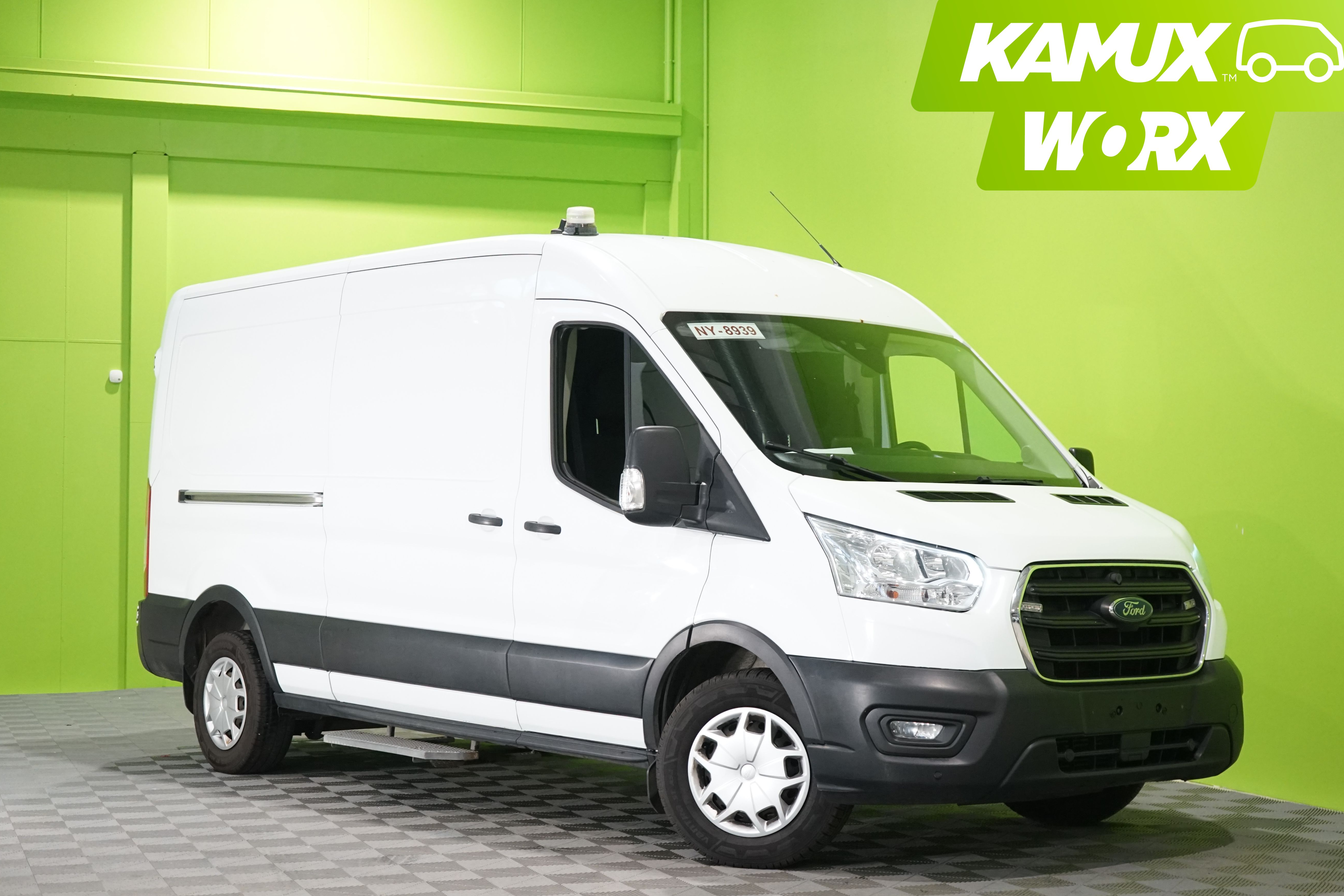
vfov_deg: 25.1
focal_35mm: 54
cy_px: 453
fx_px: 2016
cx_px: 687
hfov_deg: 36.9
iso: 2500
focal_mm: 47
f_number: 4.5
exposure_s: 1/125
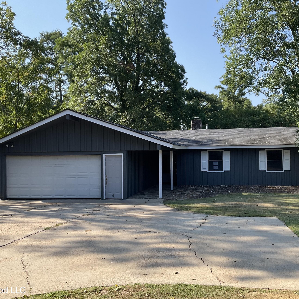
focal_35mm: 35
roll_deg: +0.2
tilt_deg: -0.2
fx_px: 342
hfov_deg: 47.1
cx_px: 167
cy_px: 151
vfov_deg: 47.2
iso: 16
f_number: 1.8
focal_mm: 3
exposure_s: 1/709
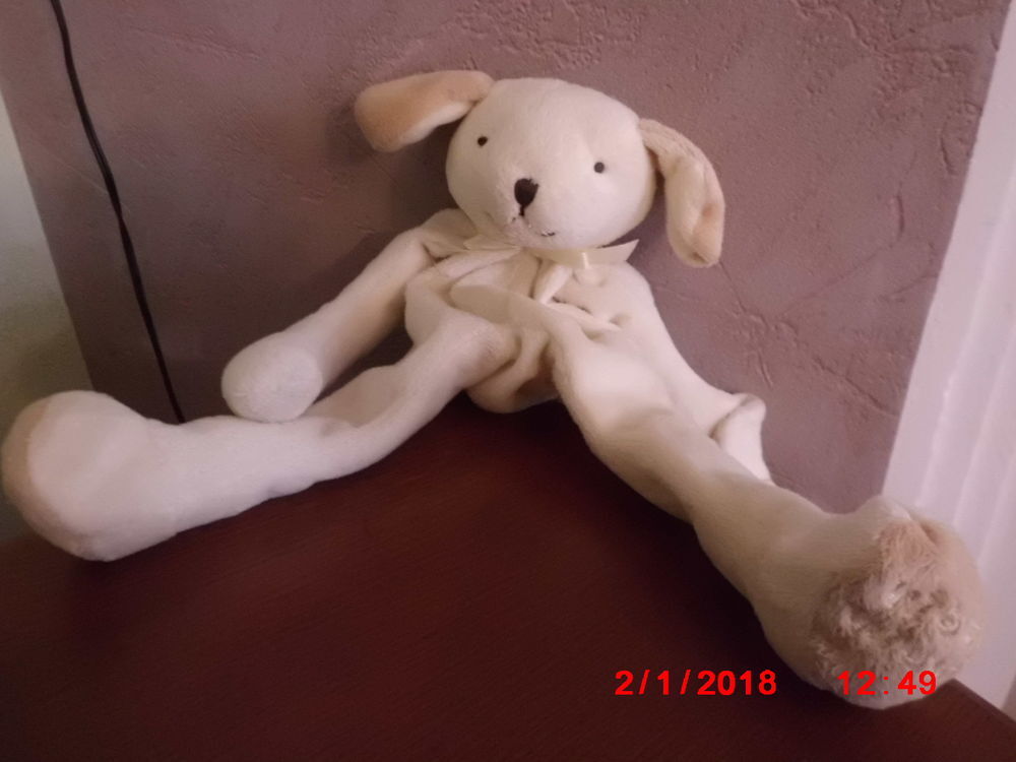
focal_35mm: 26
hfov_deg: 67.3
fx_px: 763
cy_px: 381
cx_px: 508
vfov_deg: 53.1
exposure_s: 1/8
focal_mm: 4.6
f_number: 3.2
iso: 800
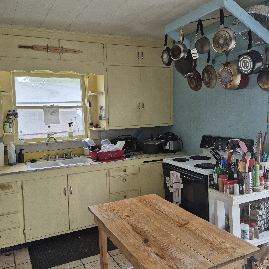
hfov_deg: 57.1
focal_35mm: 28
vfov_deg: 57.3
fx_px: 246
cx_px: 115
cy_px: 135
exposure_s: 1/120
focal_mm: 5.4
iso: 125
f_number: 1.8
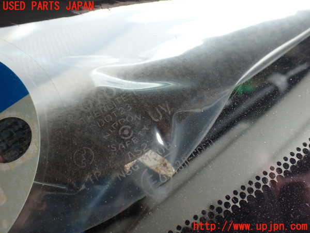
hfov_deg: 60.0
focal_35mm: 30
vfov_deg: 46.8
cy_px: 116
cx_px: 155
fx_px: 269
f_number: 2.3
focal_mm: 5.4
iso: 200
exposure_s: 1/125
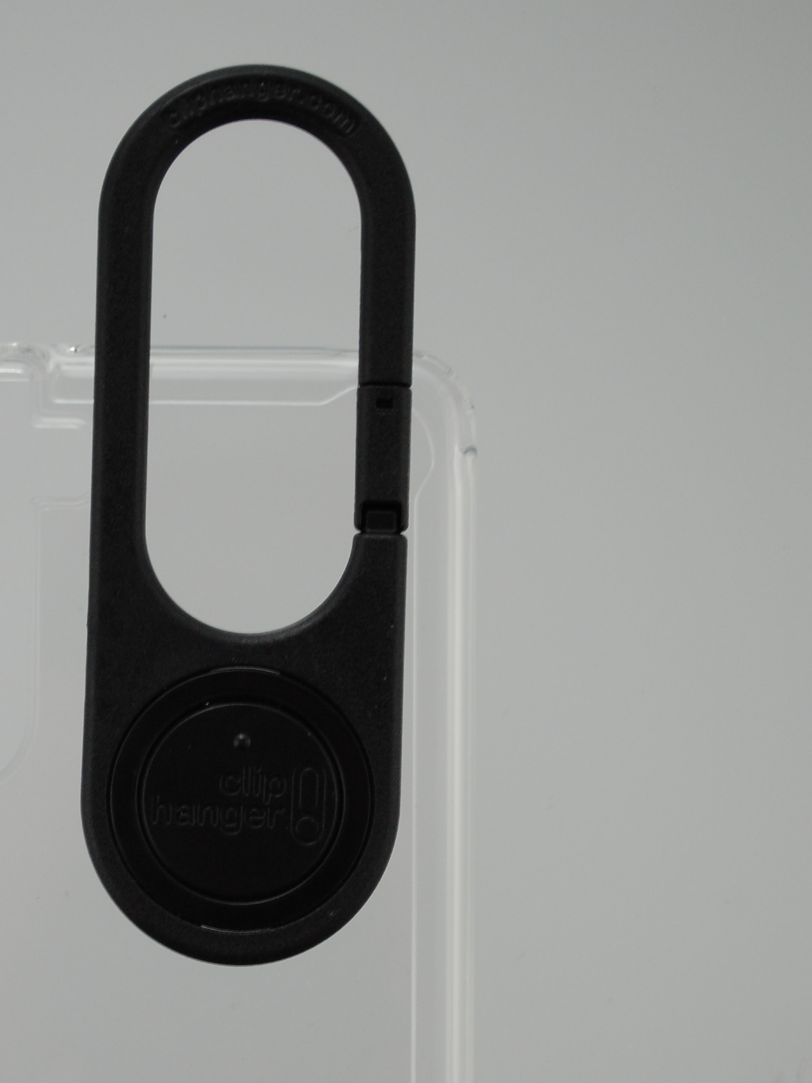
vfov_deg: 21.0
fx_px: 2877
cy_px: 902
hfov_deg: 16.0
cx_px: 229
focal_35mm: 92
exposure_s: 1/50
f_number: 5.3
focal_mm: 36
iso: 400
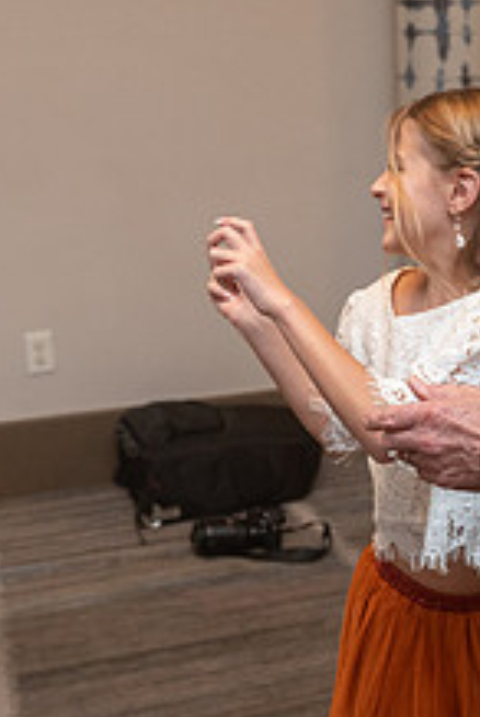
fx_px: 1535
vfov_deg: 26.3
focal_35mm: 77
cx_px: 539
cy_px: 385
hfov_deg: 17.1
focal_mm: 29
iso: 3200
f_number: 4
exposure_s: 1/200
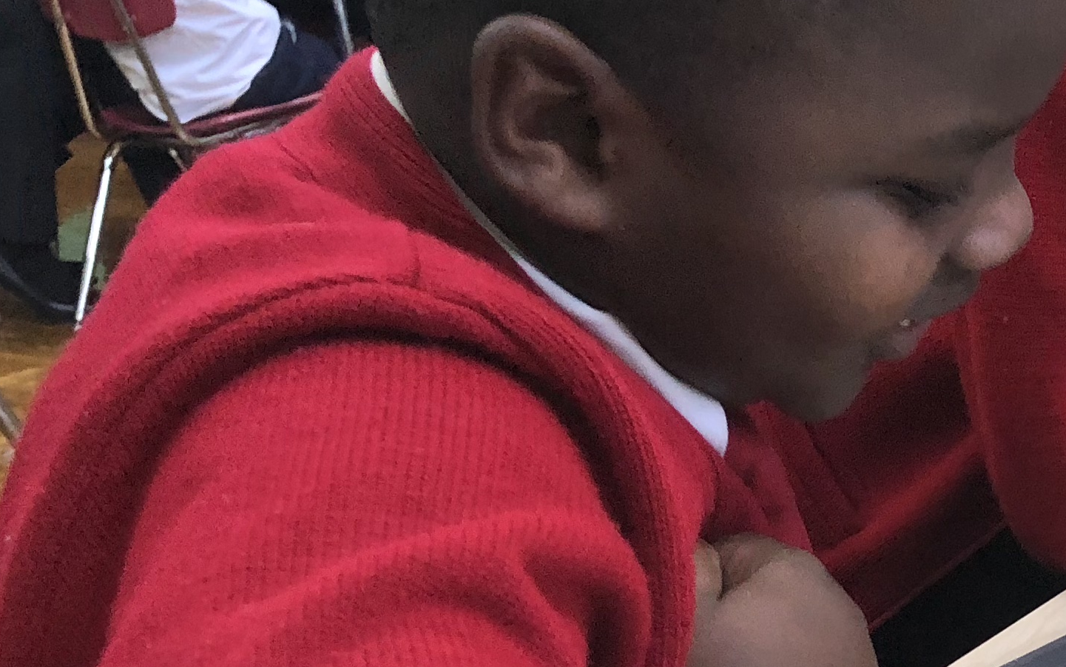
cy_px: 740
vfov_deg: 14.8
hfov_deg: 23.0
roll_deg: +2.8
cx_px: 1091
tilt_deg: -22.6
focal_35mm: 86
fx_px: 2499
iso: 32
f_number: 1.8
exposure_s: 1/24
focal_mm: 3.99
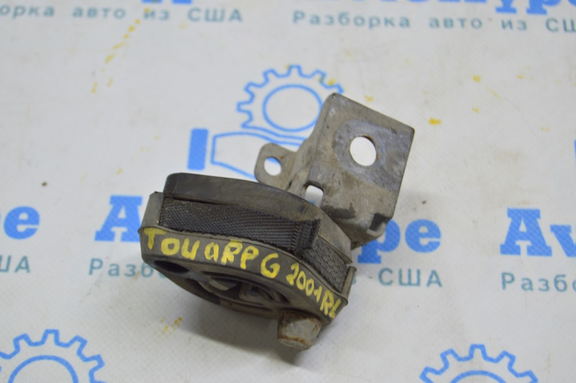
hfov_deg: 26.0
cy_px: 192
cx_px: 288
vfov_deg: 17.5
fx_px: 1247
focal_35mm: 78
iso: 400
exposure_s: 1/20
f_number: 5.6
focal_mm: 52
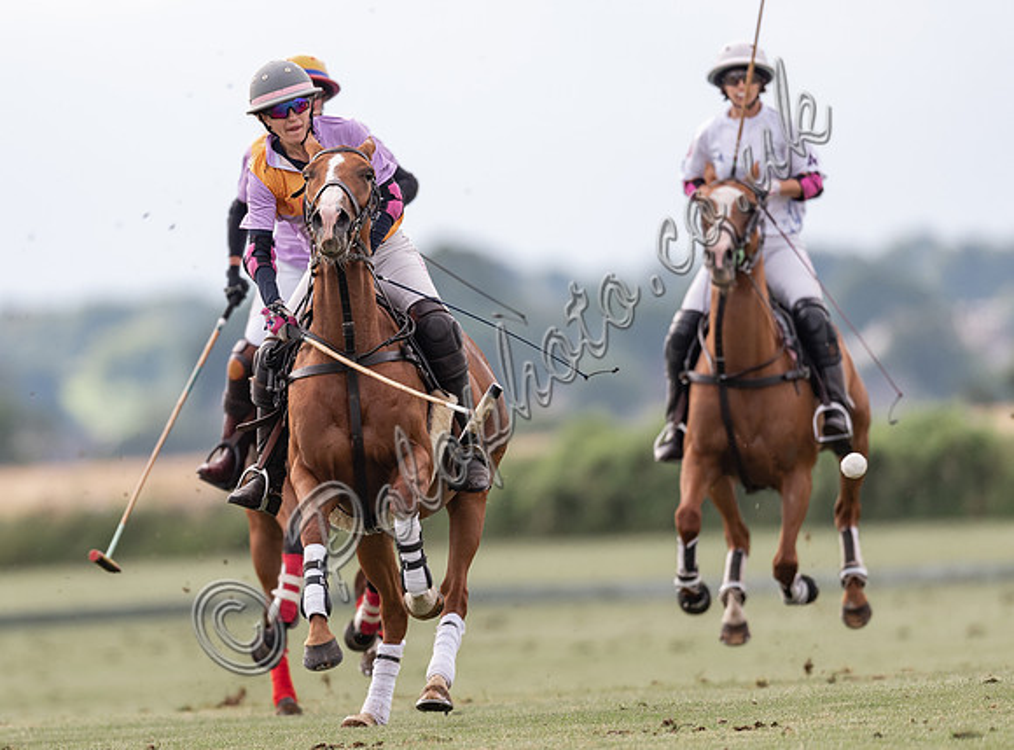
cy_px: 458
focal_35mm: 654
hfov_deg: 3.0
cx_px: 329
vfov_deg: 2.3
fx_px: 19059
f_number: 4
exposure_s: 1/1250
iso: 400
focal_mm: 500
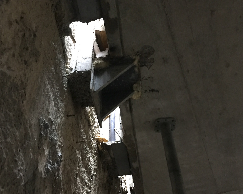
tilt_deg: +46.5
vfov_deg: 42.2
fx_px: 252
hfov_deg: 51.5
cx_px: 119
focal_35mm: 35
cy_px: 101
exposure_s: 1/17
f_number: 2.2
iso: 400
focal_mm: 4.15
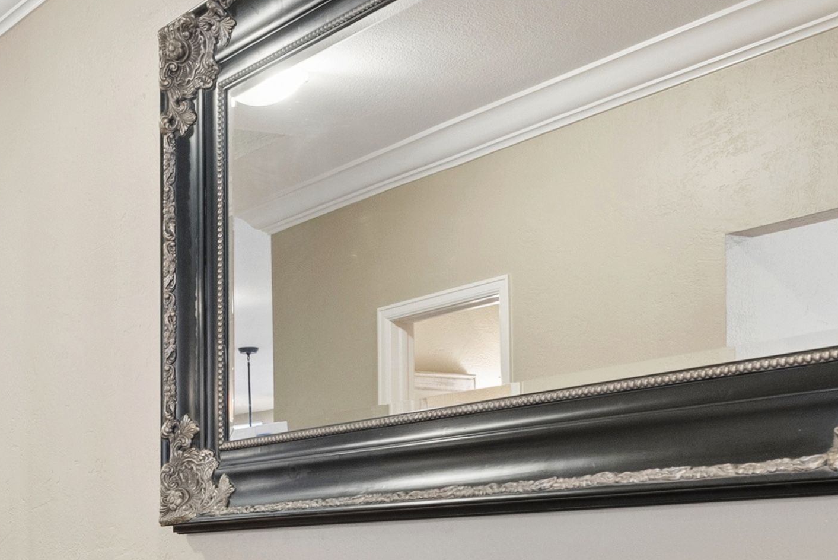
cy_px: 594
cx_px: -42
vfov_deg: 20.7
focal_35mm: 63
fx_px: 1467
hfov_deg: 29.3
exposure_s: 1/5
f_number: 8
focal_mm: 21
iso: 1000
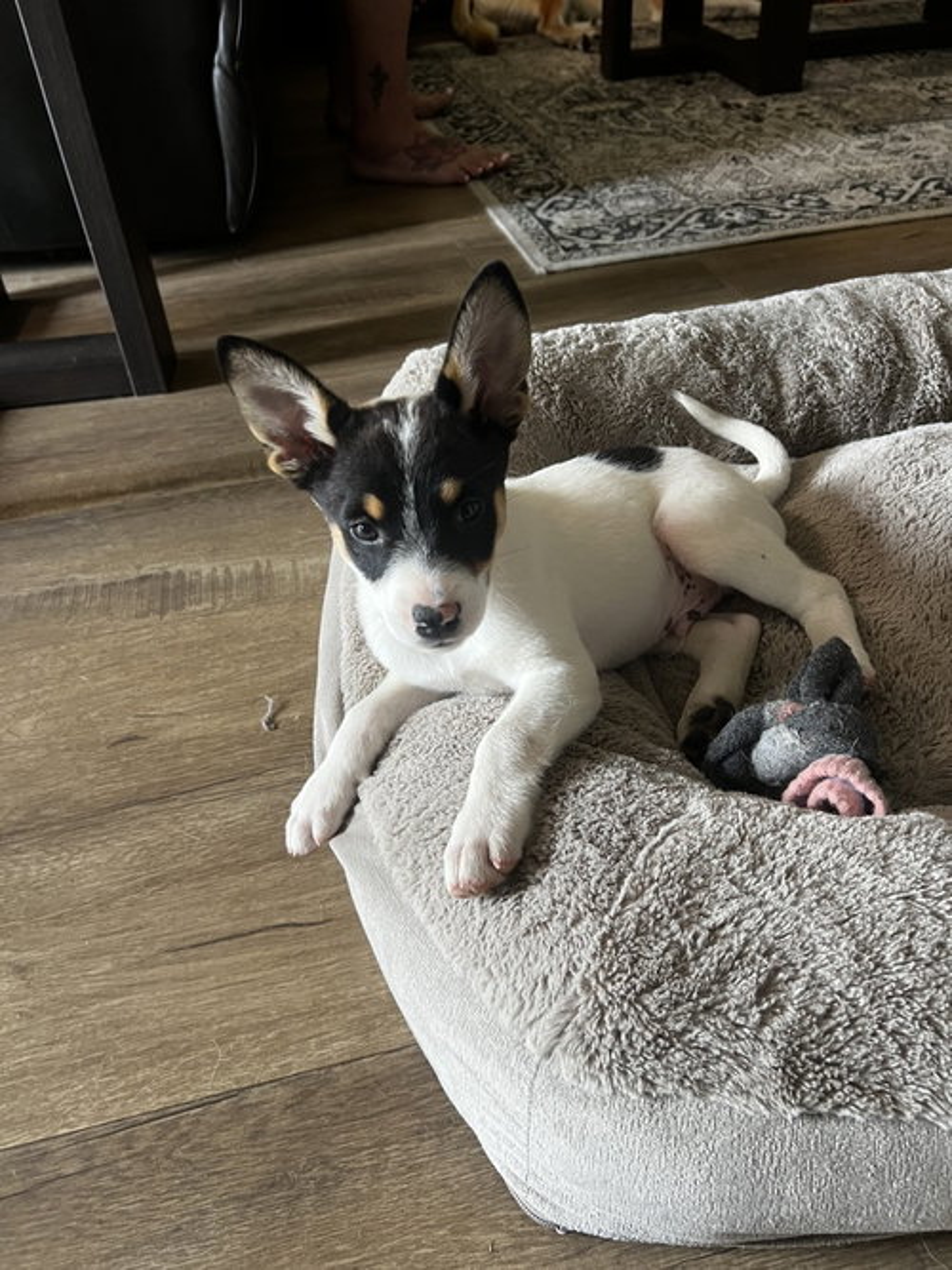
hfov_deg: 53.0
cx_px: 476
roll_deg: +5.3
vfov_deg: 67.3
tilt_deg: -38.9
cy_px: 635
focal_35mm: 26
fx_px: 954
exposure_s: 1/60
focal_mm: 5.7
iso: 200
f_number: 1.5
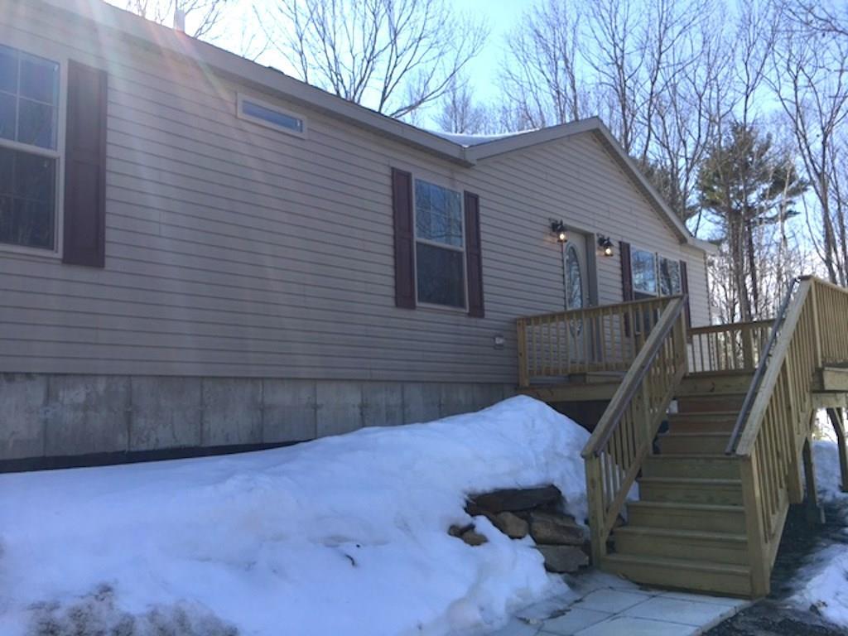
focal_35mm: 29
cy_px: 318
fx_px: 710
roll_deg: +1.0
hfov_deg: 61.7
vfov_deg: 48.2
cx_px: 424
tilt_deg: +6.2
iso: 25
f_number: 2.2
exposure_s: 1/1282
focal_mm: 4.15
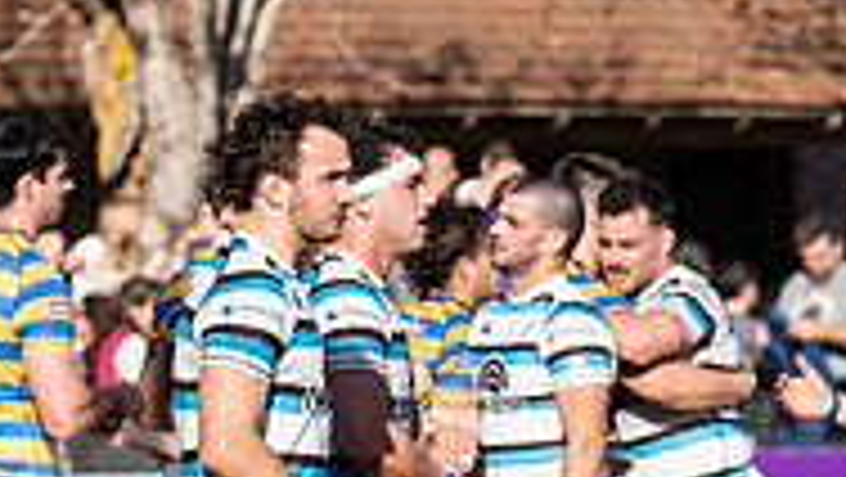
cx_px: -135
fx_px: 14208
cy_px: 402
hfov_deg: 3.4
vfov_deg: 1.9
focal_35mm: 633
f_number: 3.5
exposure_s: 1/1000
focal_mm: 111
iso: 100
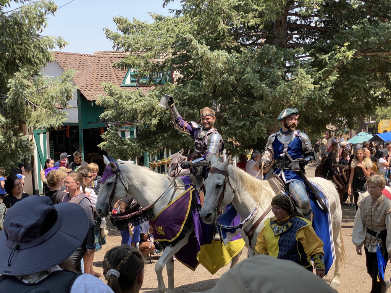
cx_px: 196
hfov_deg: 36.8
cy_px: 146
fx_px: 587
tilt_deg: -6.2
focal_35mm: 52
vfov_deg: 28.0
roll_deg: +1.1
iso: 20
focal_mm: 6
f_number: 2
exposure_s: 1/521
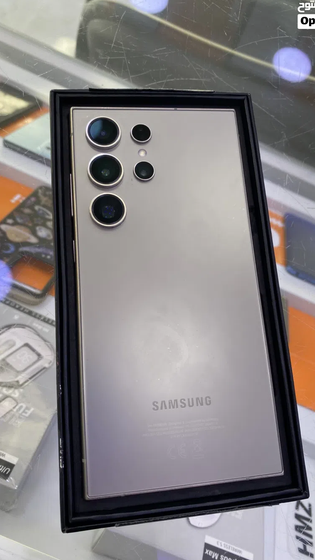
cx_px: 154
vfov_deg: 66.1
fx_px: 431
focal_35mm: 29
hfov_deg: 40.2
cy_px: 275
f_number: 1.8
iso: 32
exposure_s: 1/121
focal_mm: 4.25
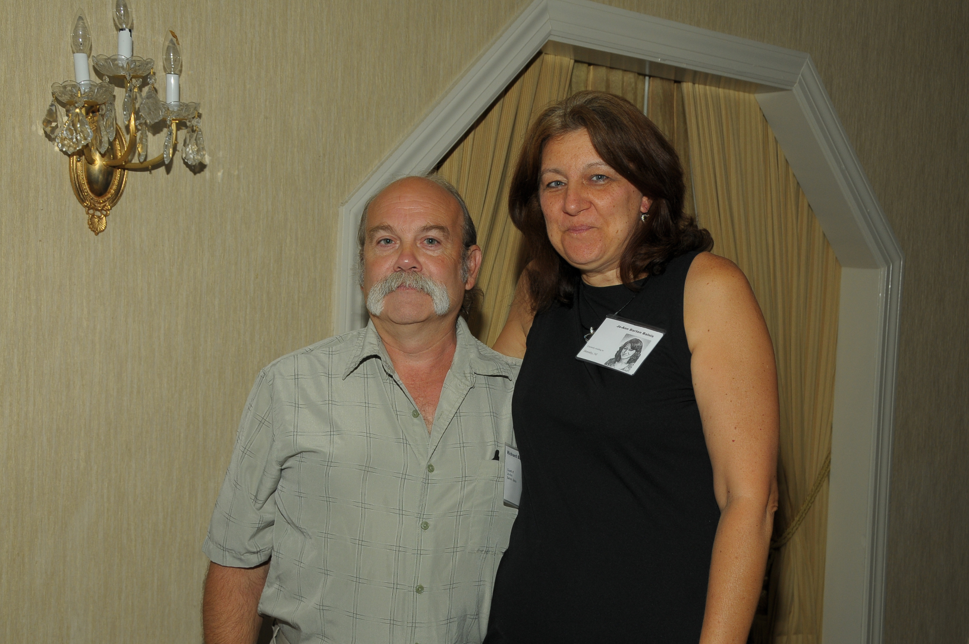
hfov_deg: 37.5
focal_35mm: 53
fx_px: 1425
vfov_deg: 25.5
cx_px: 506
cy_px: 350
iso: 250
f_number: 6.3
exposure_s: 1/200
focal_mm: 32
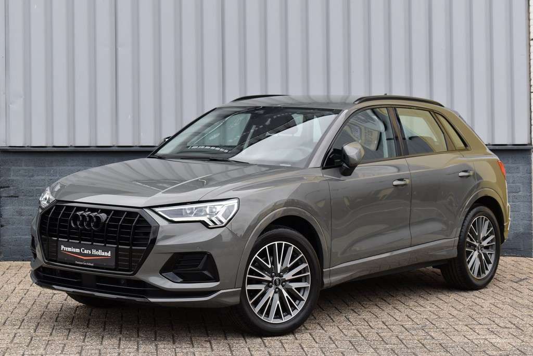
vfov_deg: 18.2
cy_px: 178
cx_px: 266
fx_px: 1111
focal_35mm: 75
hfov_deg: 27.0
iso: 250
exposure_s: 1/250
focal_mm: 50
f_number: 8
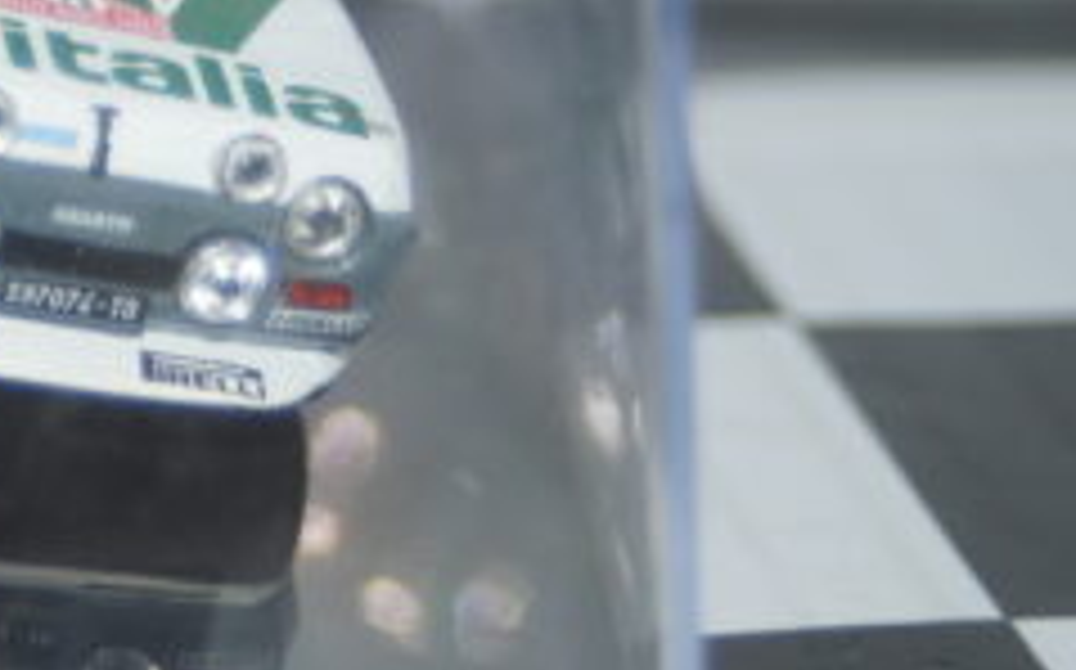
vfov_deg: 6.8
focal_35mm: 192
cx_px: -158
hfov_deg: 10.8
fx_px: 5626
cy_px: 319
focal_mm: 50
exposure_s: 1/100
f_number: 4.5
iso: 160
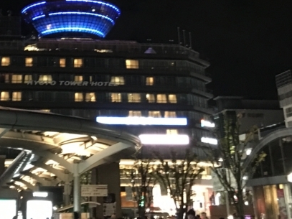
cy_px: -55
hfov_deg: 26.3
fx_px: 616
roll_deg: +1.1
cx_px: 67
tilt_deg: +22.0
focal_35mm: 73
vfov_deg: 18.9
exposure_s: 1/15
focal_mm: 4.15
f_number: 2.2
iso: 500
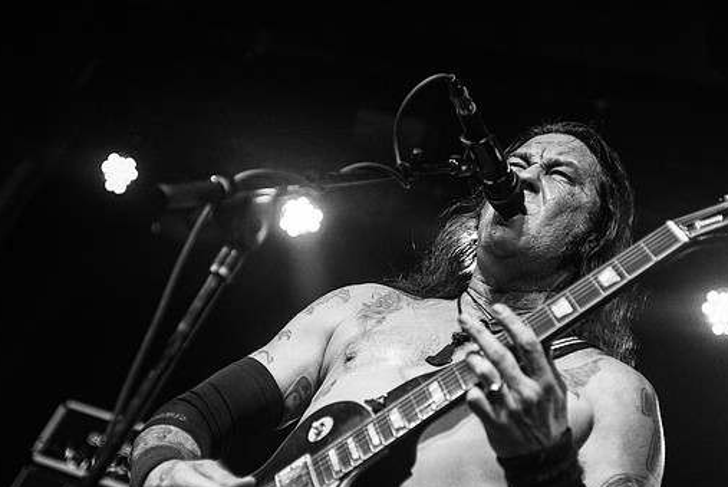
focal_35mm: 80
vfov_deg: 17.1
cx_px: 406
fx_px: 1619
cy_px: 277
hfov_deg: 25.3
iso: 3200
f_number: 3.2
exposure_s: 1/250
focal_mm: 70
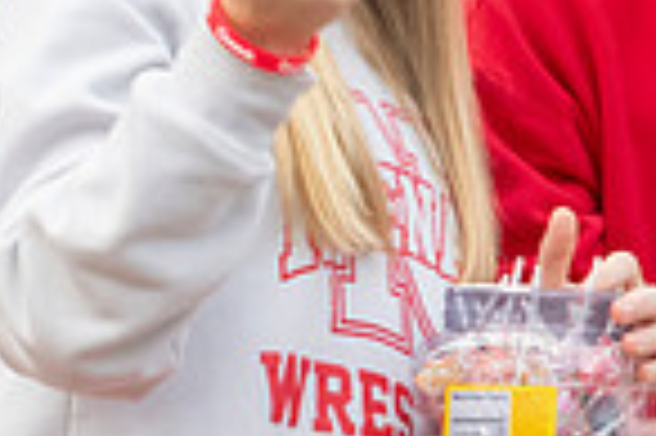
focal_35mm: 996
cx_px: -476
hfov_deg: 2.1
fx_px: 18129
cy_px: 339
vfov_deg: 1.4
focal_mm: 250
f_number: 11
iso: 3200
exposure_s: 1/250
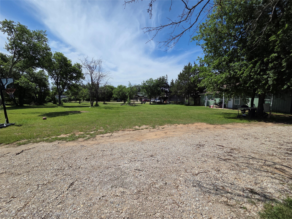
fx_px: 110
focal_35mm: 13
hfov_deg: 106.2
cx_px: 146
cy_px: 110
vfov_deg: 89.9
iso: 50
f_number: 2.2
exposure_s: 1/5000
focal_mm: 2.2
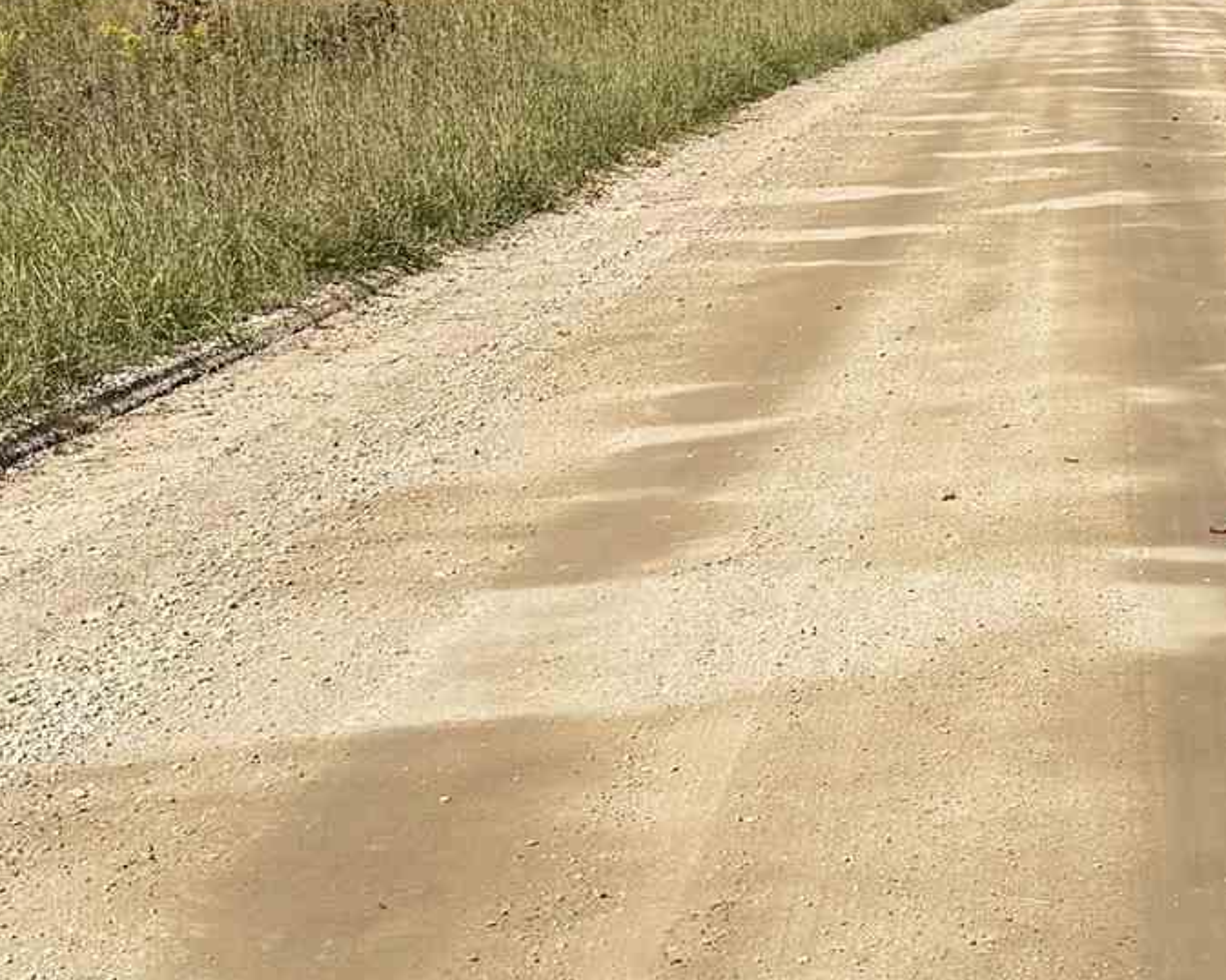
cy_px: -82
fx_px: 3881
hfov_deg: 17.4
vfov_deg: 14.1
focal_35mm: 107
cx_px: 1341
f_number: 1.78
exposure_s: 1/5714
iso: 80
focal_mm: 6.76
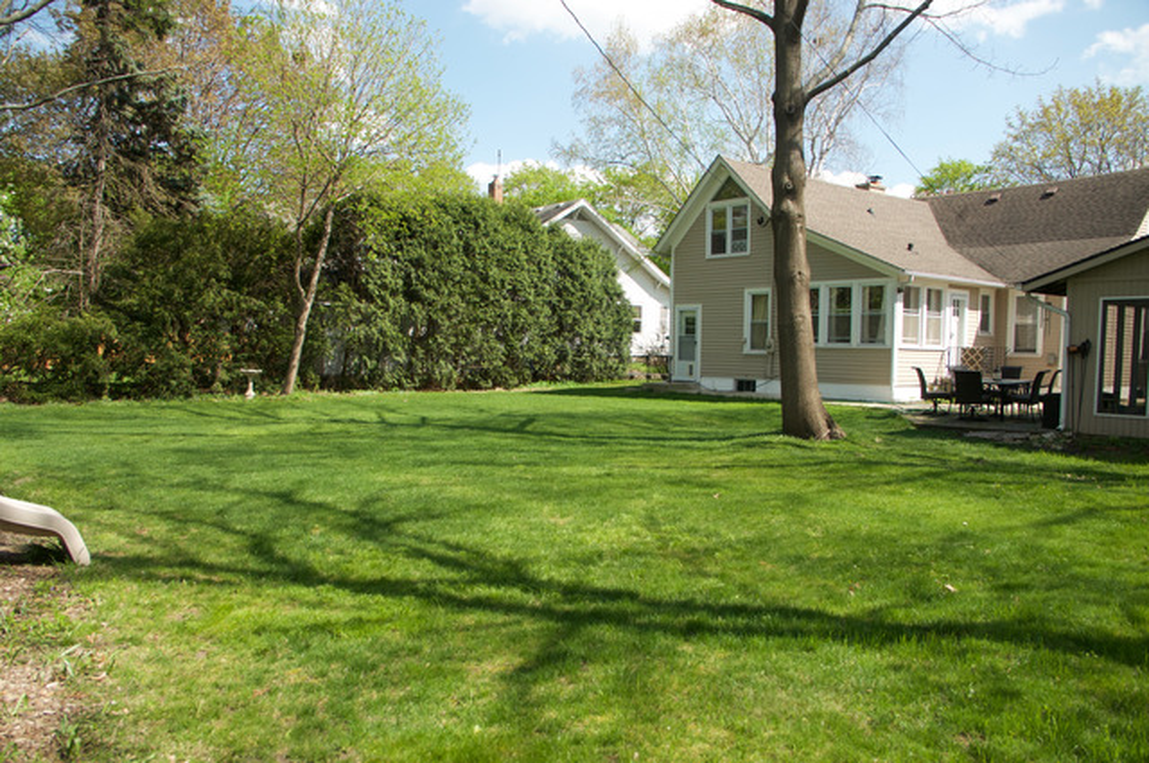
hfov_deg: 67.4
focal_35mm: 27
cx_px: 574
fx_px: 861
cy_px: 382
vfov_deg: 47.8
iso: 320
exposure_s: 1/640
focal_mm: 18
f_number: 6.3
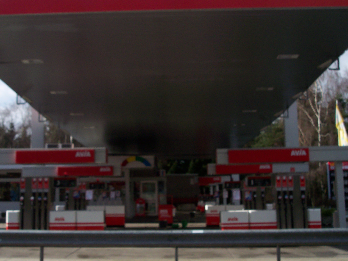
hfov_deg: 34.8
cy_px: 102
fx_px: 553
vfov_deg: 26.5
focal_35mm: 55
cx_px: 136
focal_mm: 8
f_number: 4.8
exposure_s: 1/700
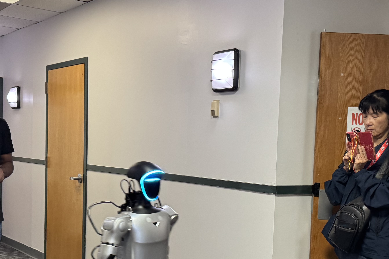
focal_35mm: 53
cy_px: 195
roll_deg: -2.8
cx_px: 247
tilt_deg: -6.3
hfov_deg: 37.3
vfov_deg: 25.2
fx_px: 573
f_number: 1.78
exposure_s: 1/60
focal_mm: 6.76
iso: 320
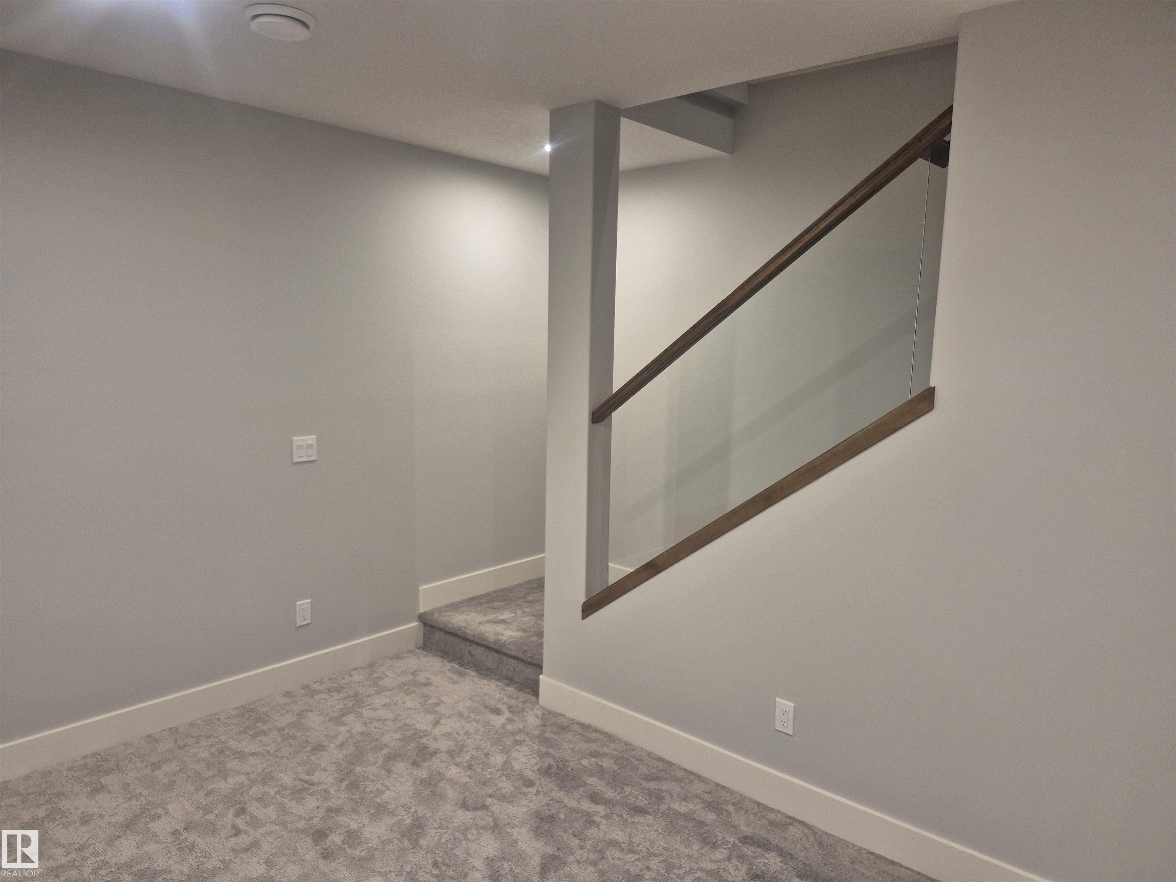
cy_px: 441
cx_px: 588
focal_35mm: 23
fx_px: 781
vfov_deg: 58.9
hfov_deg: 73.9
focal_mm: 5.4
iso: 400
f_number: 1.8
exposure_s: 1/120
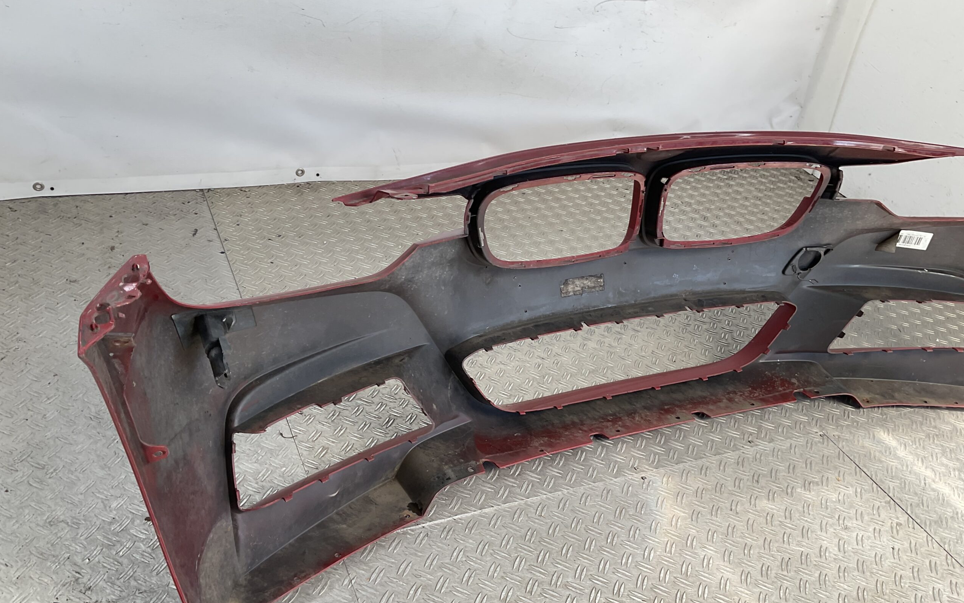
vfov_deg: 40.5
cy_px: 348
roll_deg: -13.4
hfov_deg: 61.2
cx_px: 485
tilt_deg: -34.8
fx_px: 814
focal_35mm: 31
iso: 16
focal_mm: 3
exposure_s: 1/176
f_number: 1.8
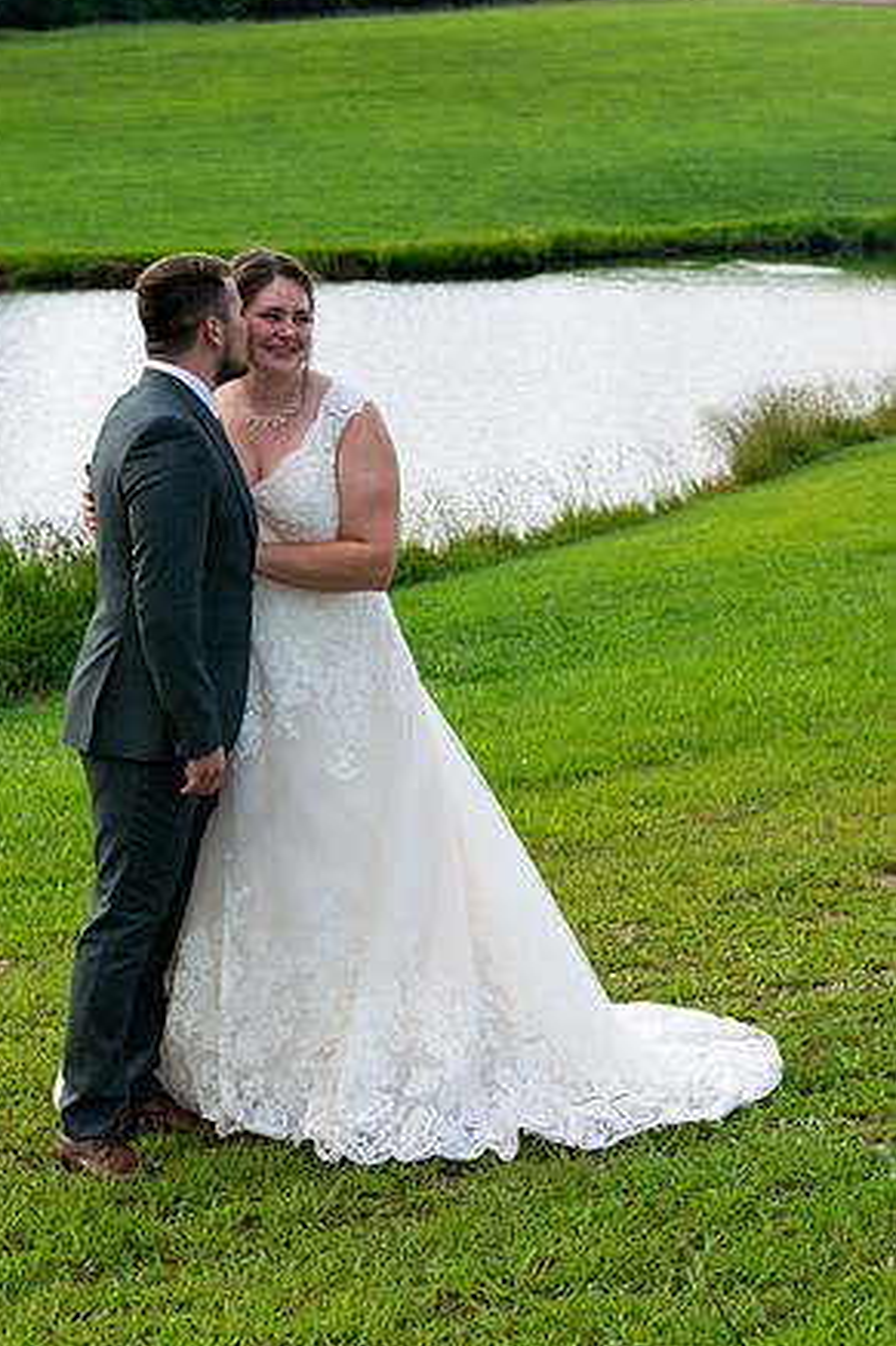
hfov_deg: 16.1
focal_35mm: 85
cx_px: 437
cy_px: 668
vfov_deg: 23.9
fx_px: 3176
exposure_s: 1/200
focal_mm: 55
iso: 100
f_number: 7.1
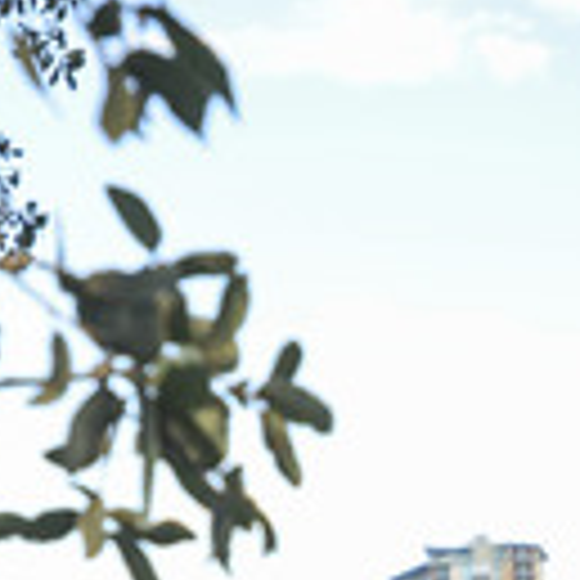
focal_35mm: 104
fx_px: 1971
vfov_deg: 16.3
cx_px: 436
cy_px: 620
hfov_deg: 16.6
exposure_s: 1/800
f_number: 3.2
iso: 1000
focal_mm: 35
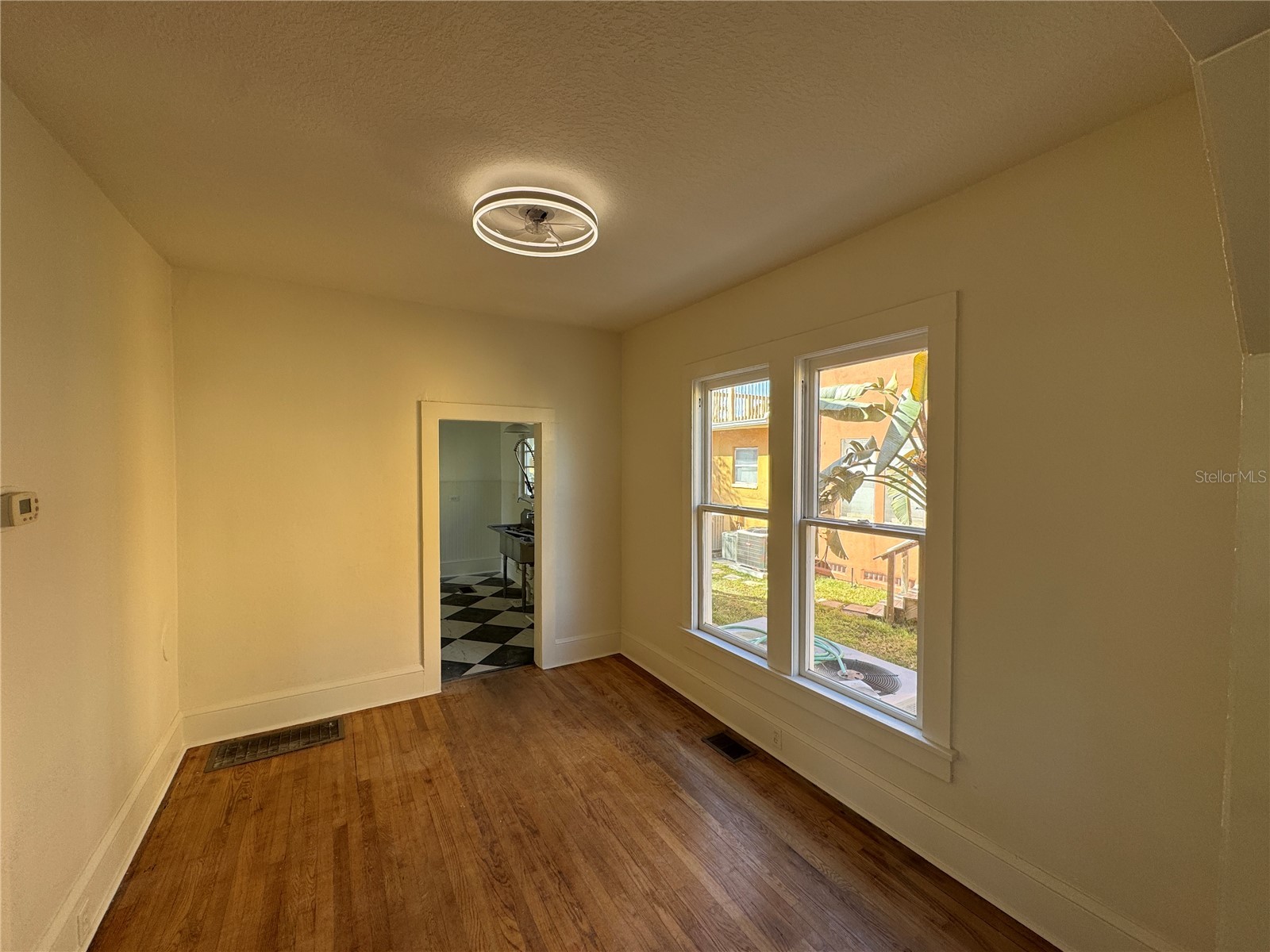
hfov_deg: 102.1
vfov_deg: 85.7
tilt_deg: -2.9
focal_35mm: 14
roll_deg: -0.7
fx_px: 514
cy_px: 476
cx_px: 635
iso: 40
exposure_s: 1/119
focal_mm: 2.22
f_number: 2.2
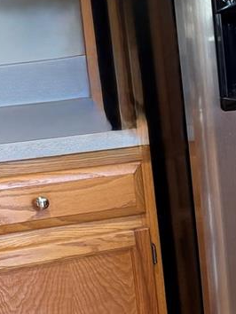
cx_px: 420
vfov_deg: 18.6
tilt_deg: -16.8
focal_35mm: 104
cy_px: 271
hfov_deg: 13.0
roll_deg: +1.1
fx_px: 944
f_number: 1.78
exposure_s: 1/87
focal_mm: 6.76
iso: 200
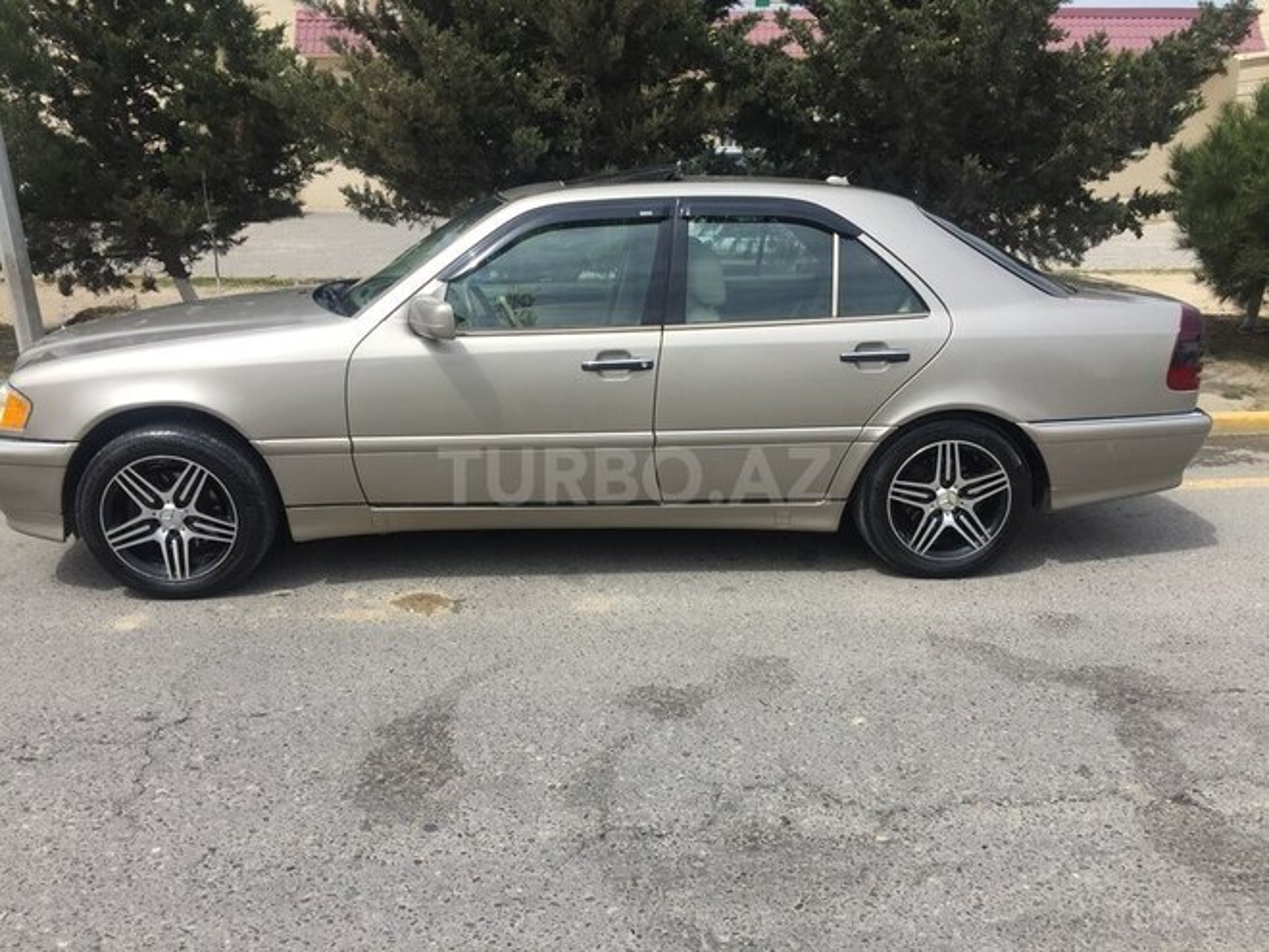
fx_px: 1063
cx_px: 634
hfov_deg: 61.7
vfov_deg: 48.2
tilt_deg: -15.1
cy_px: 476
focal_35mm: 29
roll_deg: +0.7
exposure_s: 1/2083
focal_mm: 4.15
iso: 32
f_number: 2.2
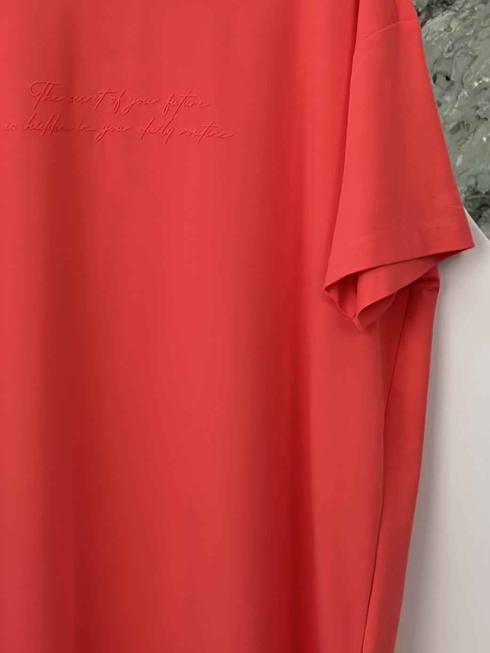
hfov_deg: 10.6
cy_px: 155
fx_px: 2623
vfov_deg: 14.1
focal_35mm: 139
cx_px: 117
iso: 80
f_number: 1.78
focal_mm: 6.86
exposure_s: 1/395
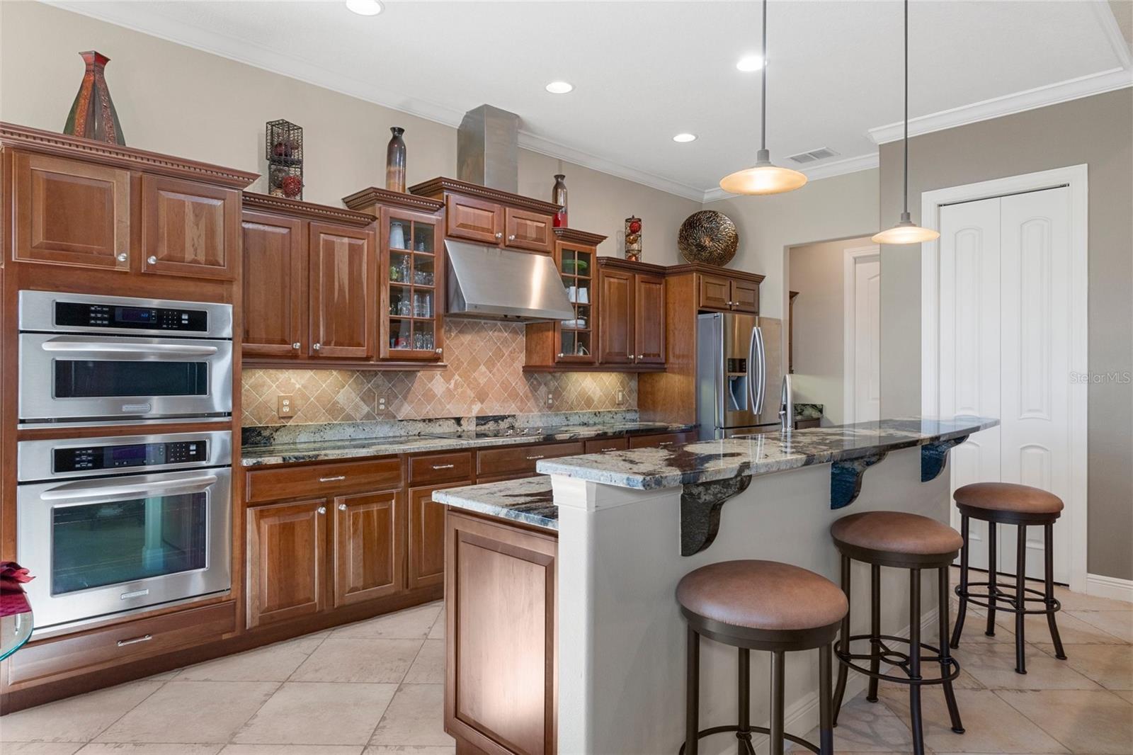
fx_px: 661
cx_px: 566
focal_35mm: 21
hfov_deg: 81.2
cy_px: 378
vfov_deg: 59.5
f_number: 8
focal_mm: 14
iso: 320
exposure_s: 1/3
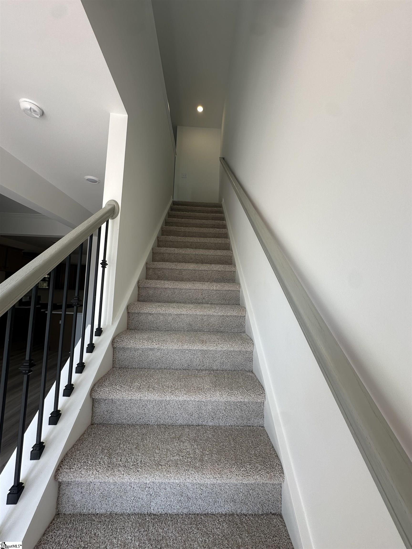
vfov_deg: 102.1
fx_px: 222
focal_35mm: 14
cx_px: 206
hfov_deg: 85.7
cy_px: 274
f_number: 2.2
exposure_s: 1/183
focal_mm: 2.22
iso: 40
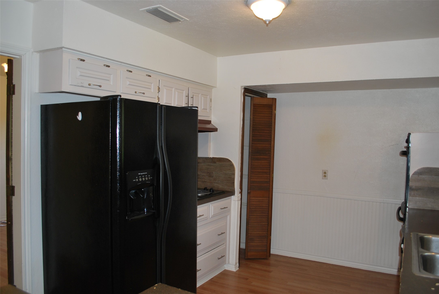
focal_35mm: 27
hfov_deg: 67.3
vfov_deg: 48.1
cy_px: 147
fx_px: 330
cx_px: 220
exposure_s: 1/60
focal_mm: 18
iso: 200
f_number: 3.5
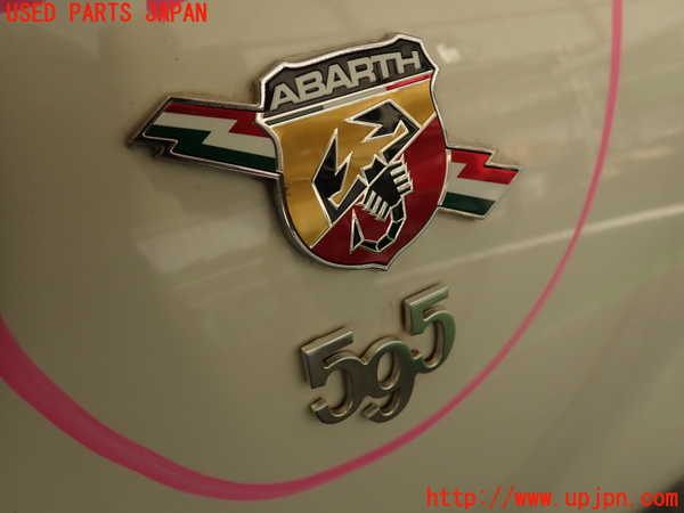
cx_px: 342
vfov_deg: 54.9
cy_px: 256
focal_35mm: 25
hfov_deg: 69.4
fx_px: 494
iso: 100
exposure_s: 1/80
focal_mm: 4.5
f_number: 2.8
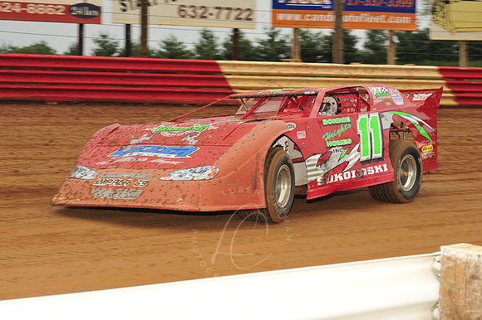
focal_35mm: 92
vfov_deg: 14.8
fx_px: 1231
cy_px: 160
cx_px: 241
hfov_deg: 22.2
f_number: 8
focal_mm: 92
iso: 640
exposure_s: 1/320
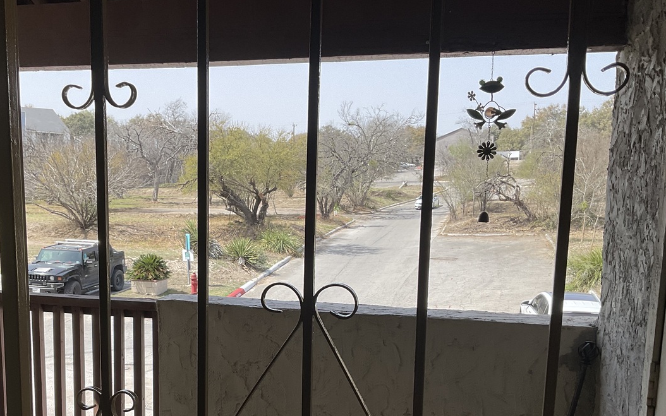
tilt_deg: -9.1
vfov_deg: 30.0
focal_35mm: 42
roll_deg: -0.7
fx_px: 762
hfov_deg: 46.7
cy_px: 318
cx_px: 241
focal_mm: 3
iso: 16
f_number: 1.8
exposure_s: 1/792
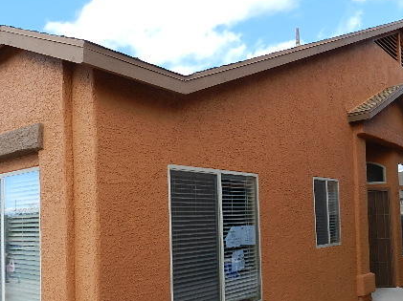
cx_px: 197
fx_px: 407
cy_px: 200
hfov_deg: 52.7
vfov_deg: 40.2
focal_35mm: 35
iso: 160
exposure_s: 1/640
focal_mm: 4
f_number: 3.4
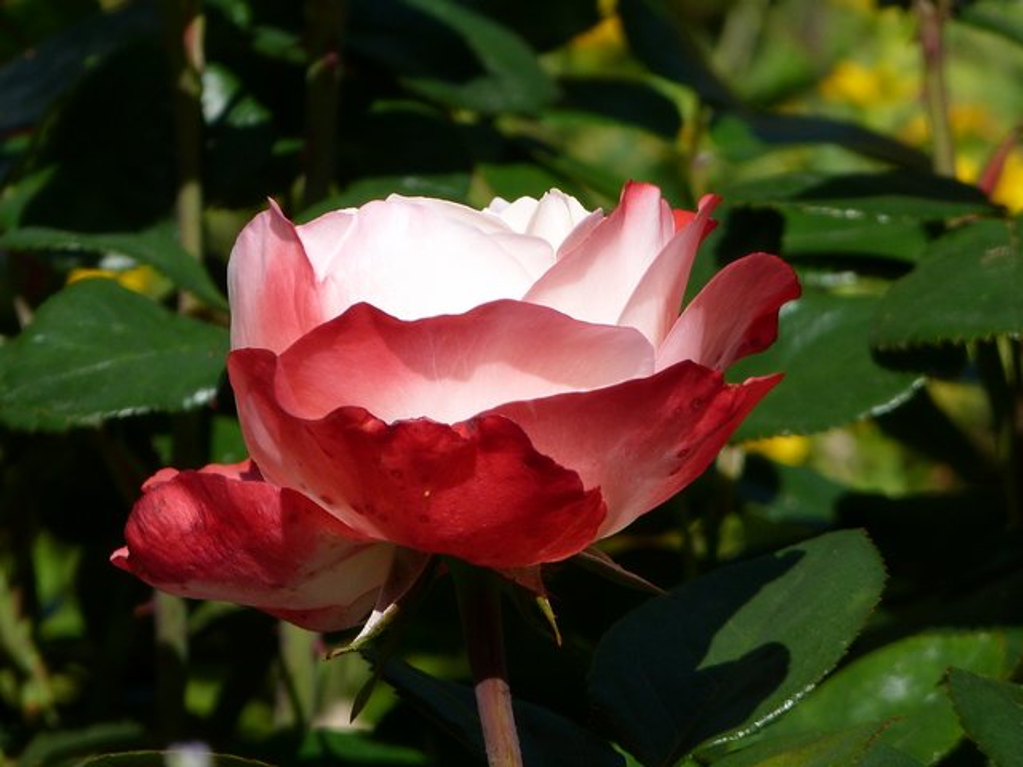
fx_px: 23613
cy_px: 384
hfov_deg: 2.5
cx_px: 512
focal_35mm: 799
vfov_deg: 1.9
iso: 80
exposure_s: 1/400
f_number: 5.6
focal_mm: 108
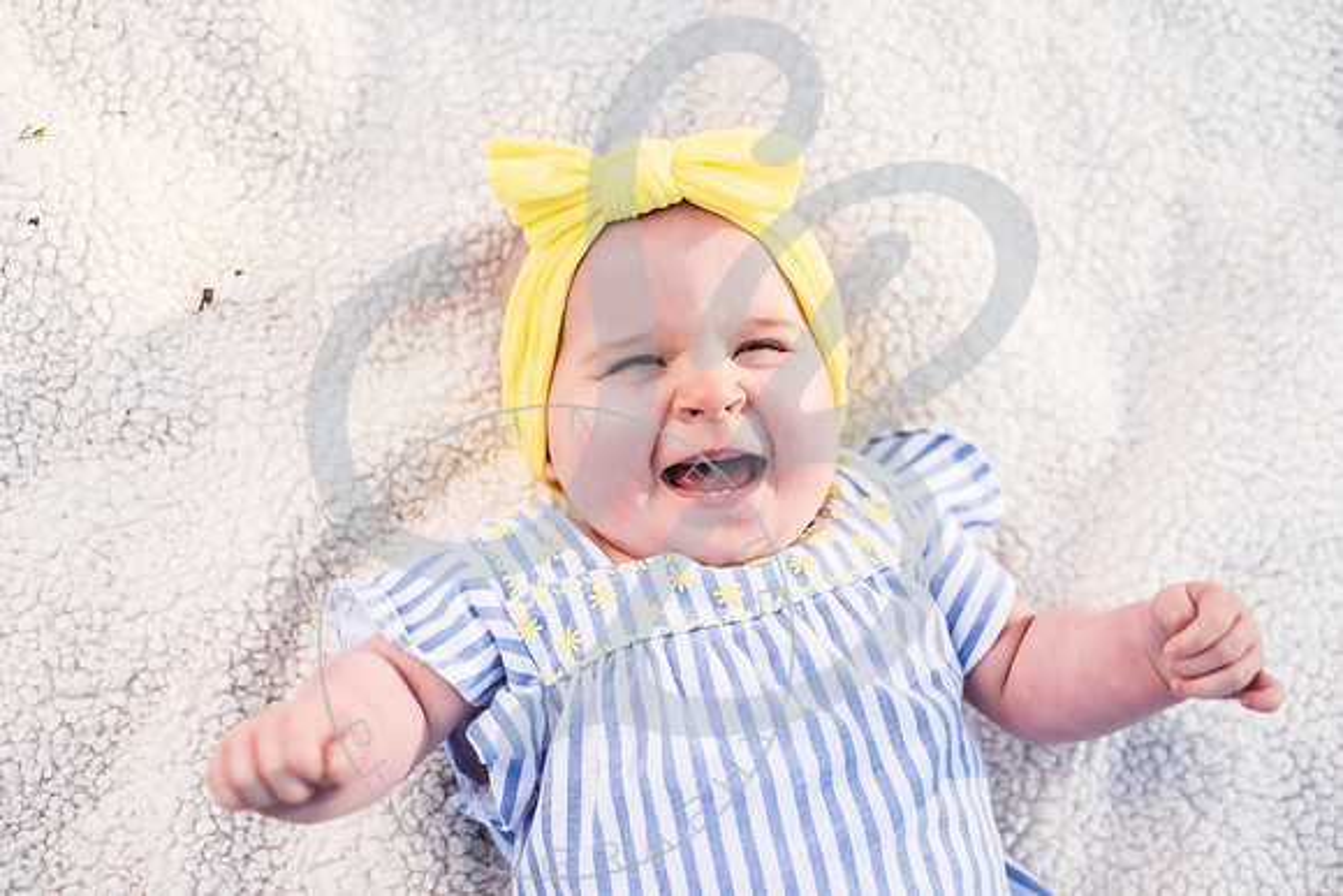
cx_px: 672
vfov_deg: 27.0
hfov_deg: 39.6
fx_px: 1866
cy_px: 448
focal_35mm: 50
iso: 100
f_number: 2.8
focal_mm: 50
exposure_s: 1/320
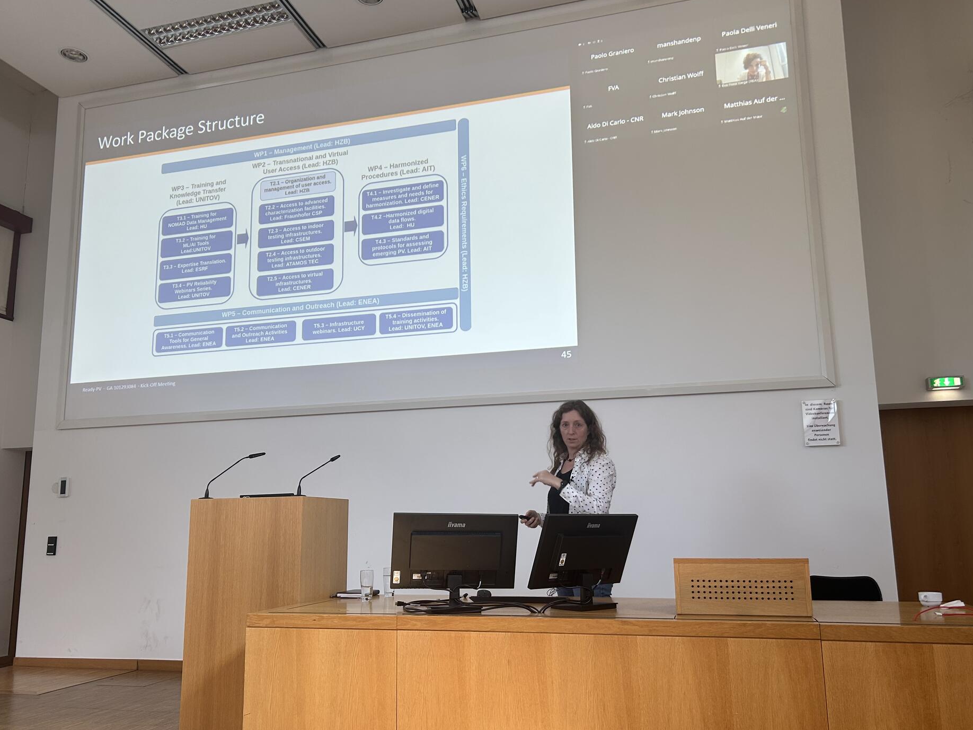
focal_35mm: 29
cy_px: 394
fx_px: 815
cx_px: 471
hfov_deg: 61.6
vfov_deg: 48.2
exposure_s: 1/120
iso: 80
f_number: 1.5
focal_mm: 5.7
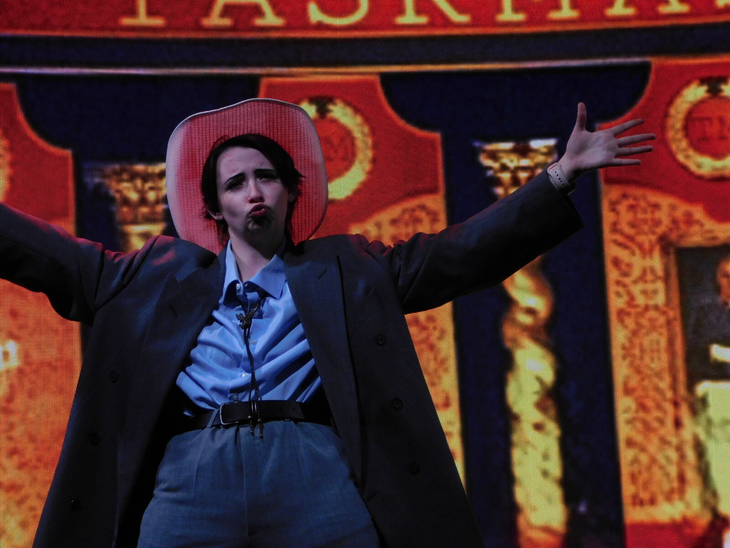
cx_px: 365
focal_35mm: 80
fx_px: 1687
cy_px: 274
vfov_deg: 18.4
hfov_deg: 24.4
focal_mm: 14.2
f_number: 4.4
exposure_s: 1/250
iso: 400
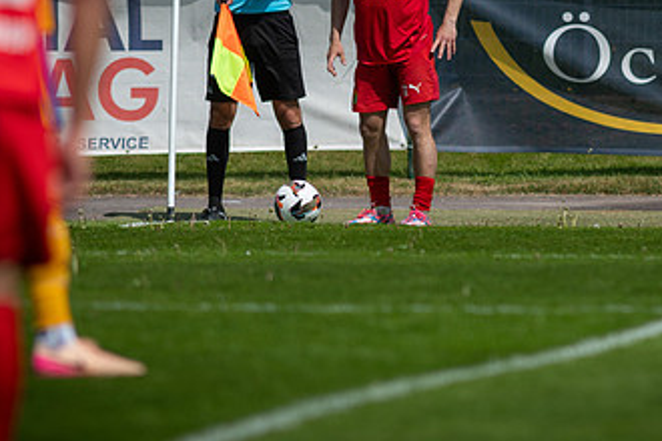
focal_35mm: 790
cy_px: 91
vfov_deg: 1.7
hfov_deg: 2.6
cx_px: 413
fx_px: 14526
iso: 100
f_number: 3.2
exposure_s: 1/1600
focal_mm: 300
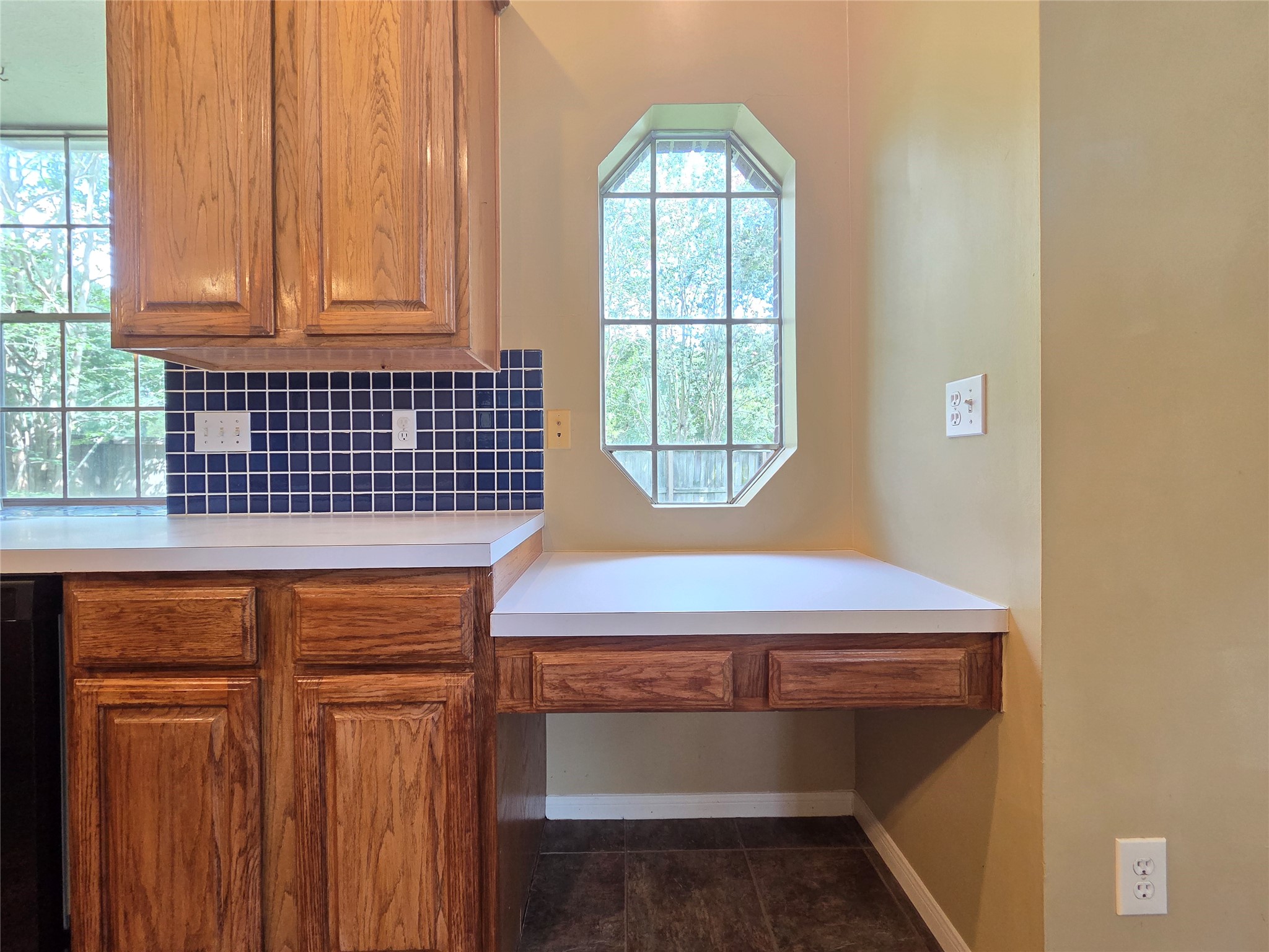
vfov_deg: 89.9
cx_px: 634
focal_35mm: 13
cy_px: 476
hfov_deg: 106.2
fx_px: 477
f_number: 2.2
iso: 200
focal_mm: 2.2
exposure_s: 1/60
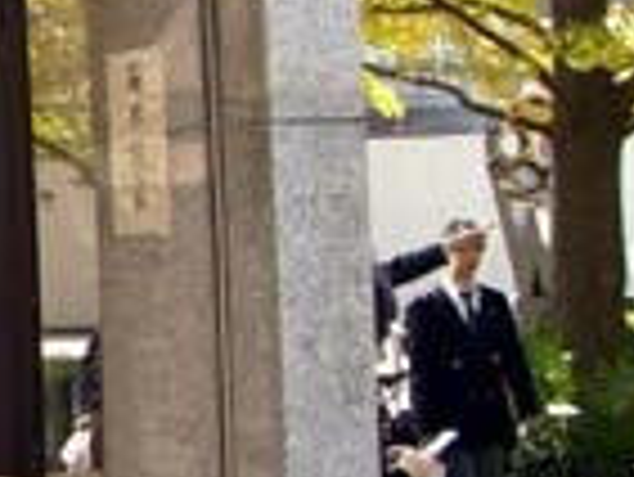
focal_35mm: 148
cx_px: -531
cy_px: 146
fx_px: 2713
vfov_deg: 10.0
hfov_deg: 12.2
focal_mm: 6.2
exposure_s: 1/200
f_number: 2.7
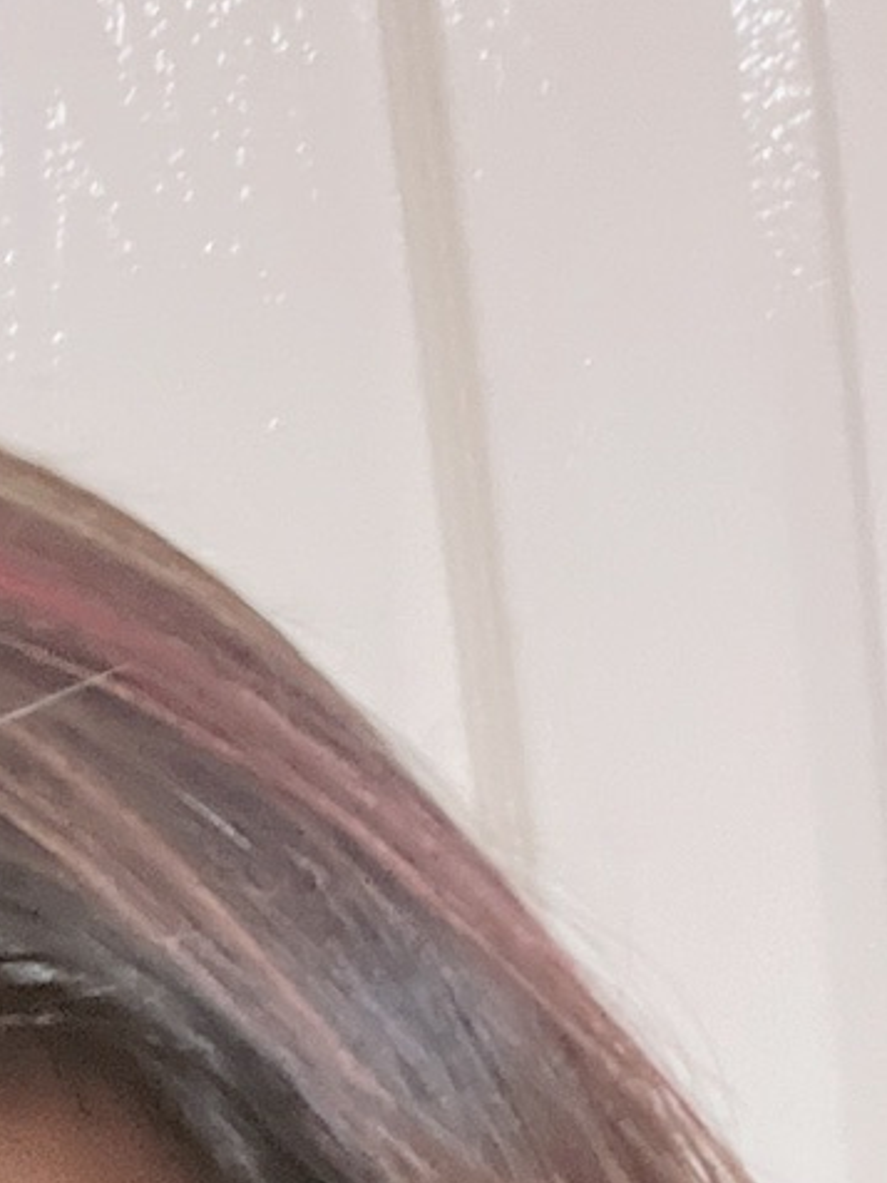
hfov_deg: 14.9
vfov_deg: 16.7
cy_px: 2078
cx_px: 653
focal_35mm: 99
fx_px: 3382
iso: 1000
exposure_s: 1/33
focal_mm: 2.71
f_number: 2.2
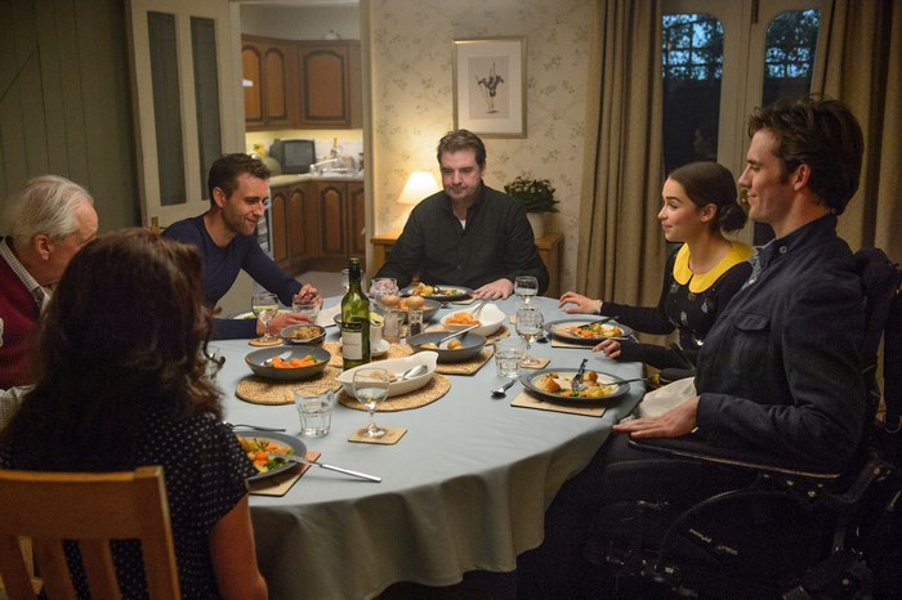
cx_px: 451
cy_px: 300
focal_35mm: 40
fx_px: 1002
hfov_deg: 48.5
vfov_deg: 33.4
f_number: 4.5
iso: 1600
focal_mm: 40
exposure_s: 1/250
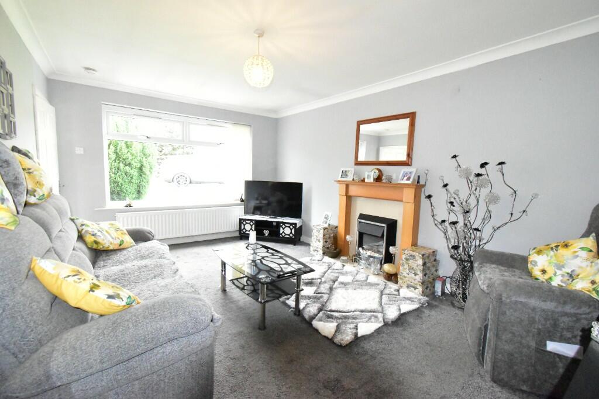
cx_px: 300
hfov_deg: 100.4
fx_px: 250
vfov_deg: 77.3
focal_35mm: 15
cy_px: 200
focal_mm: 10
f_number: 8
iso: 12800
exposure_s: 1/200
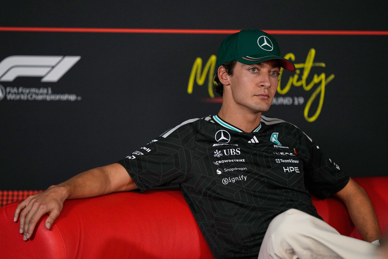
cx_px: 194
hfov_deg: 5.2
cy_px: 130
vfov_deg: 3.4
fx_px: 4309
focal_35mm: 400
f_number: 2.8
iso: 2500
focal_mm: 400
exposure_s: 1/400
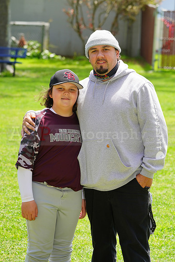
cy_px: 131
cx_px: 88
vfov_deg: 12.4
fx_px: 1212
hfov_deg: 8.3
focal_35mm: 166
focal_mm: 166
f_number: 8
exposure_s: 1/160
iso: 200
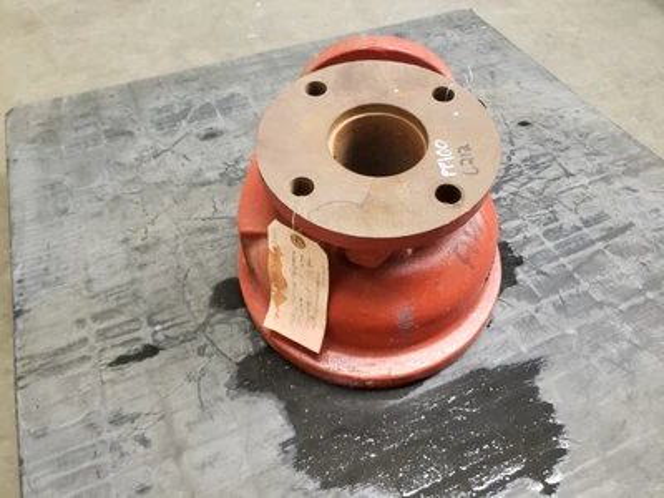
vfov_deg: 53.1
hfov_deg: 67.3
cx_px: 332
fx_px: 499
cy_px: 249
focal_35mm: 26
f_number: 1.5
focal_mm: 4.3
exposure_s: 1/24
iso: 250
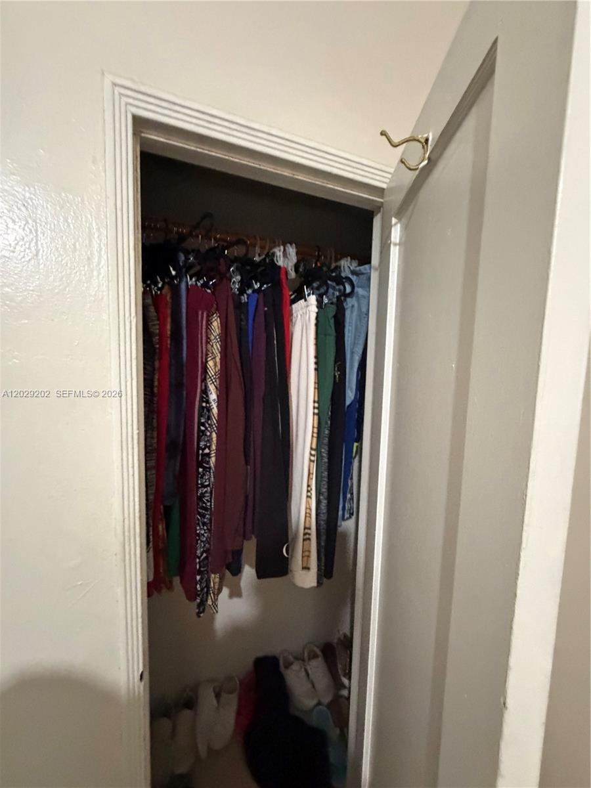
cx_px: 296
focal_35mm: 14
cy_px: 394
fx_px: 319
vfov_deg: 102.1
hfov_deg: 85.7
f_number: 2.2
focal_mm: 2.22
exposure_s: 1/40
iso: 1000
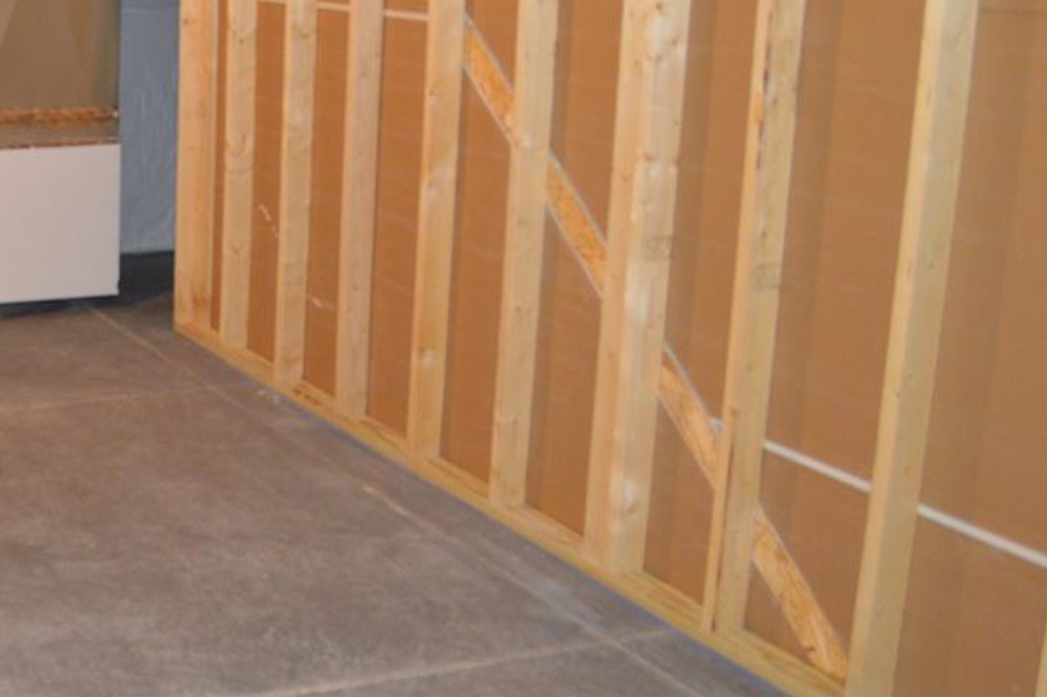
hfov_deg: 33.2
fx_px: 1599
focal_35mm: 55
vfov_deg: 24.5
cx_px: -5
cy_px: 256
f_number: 3.5
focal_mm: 18
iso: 1100
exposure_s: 1/60
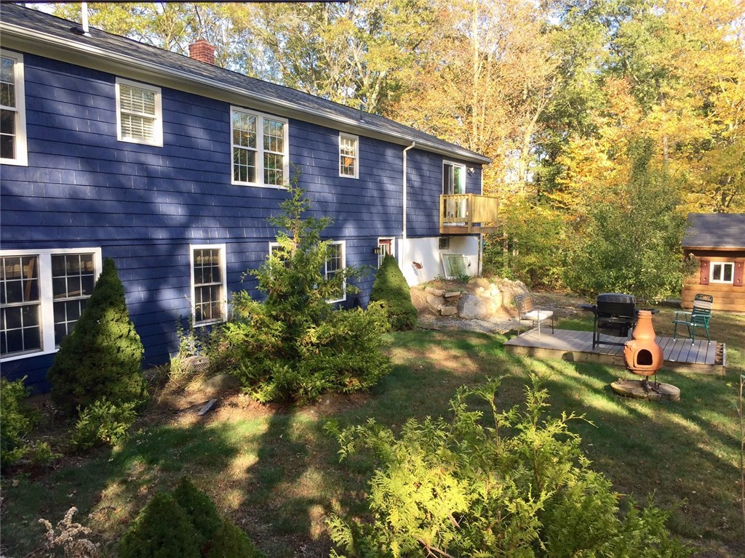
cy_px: 279
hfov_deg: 61.7
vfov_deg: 48.2
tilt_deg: -4.3
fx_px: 624
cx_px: 372
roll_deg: +0.3
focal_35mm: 29
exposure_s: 1/280
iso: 32
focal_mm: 4.15
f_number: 2.2
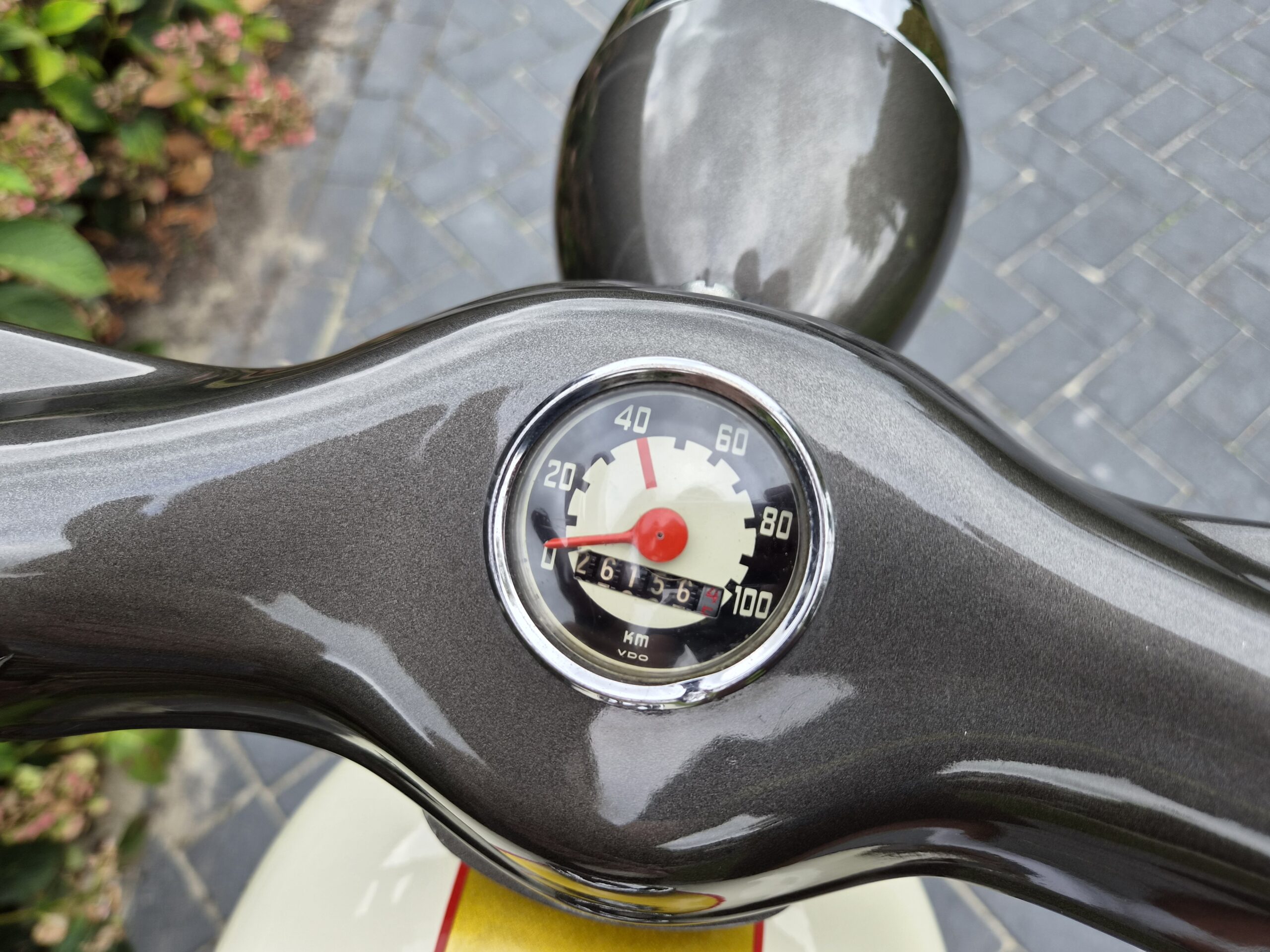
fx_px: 844
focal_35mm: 23
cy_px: 476
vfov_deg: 58.9
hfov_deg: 73.9
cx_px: 635
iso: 64
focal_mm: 5.4
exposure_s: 1/180
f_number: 1.8
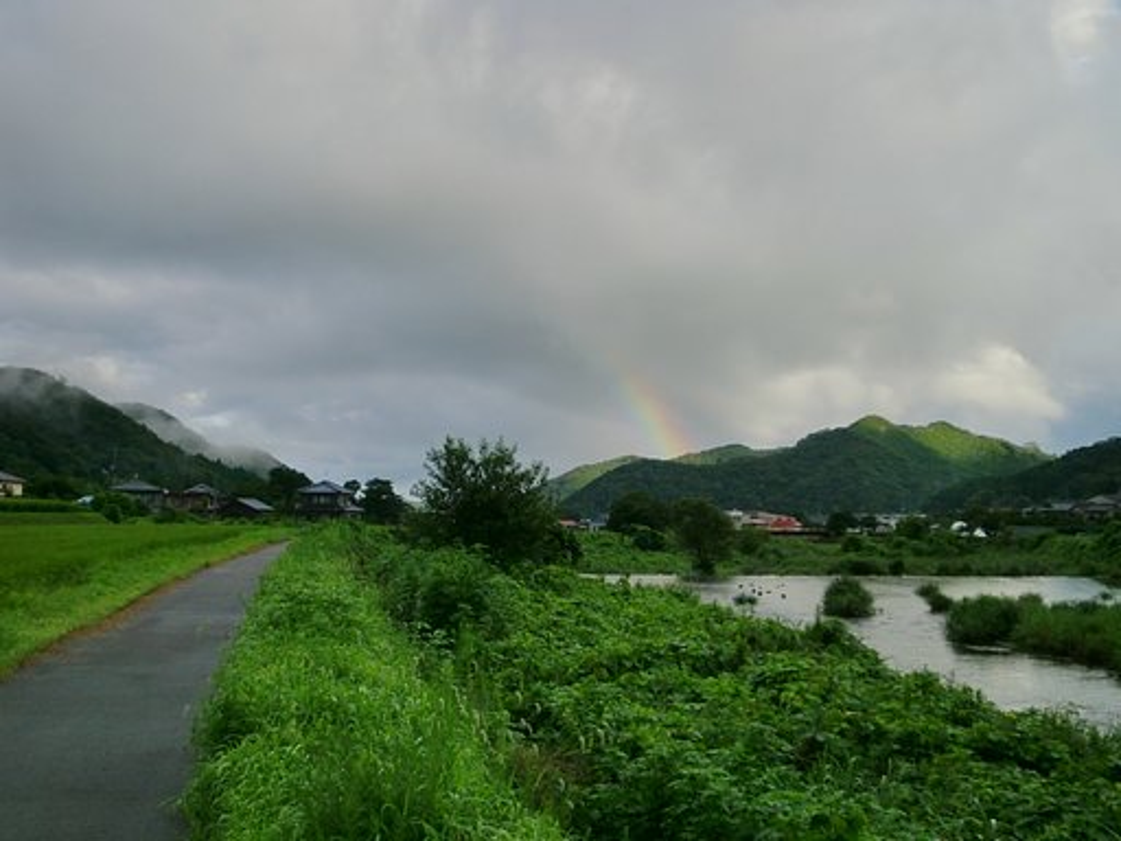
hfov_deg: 47.9
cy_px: 420
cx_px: 560
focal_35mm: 39
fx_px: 1263
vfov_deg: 36.8
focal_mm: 6.51
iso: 64
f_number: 3.1
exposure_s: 1/500
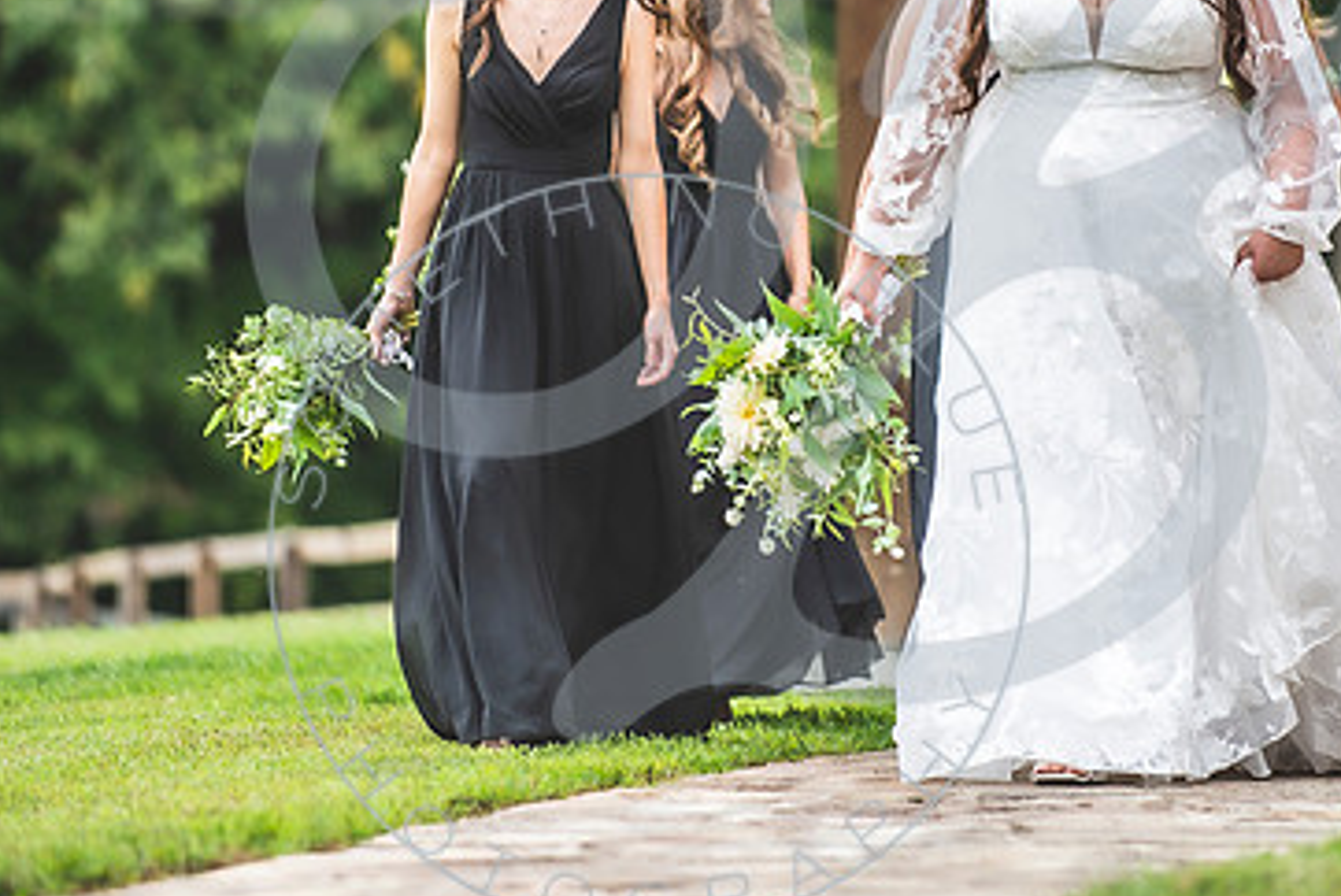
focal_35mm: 320
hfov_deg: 6.4
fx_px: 11929
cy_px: 243
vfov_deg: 4.3
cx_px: 833
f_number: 2.8
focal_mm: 200
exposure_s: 1/500
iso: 200
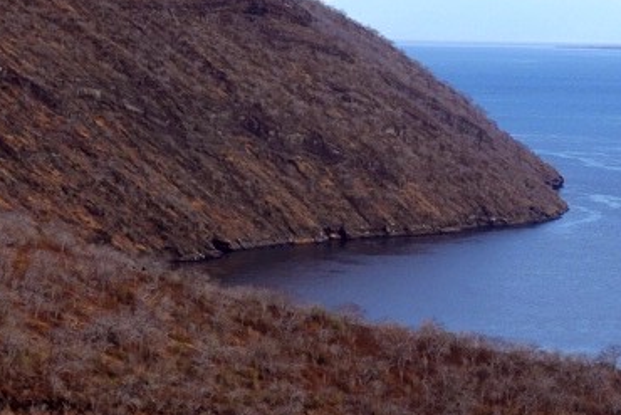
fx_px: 2864
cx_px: 957
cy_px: 459
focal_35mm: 166
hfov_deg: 11.8
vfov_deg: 8.2
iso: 100
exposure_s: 1/200
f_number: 5
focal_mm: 14.12
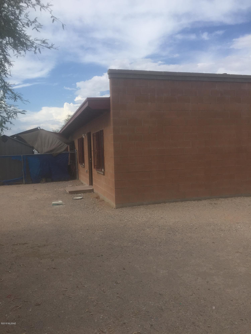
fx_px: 280
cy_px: 167
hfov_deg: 48.2
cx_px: 126
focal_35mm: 29
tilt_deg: -5.3
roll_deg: +1.7
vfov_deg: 61.7
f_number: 2.2
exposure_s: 1/2475
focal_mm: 4.15
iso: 32
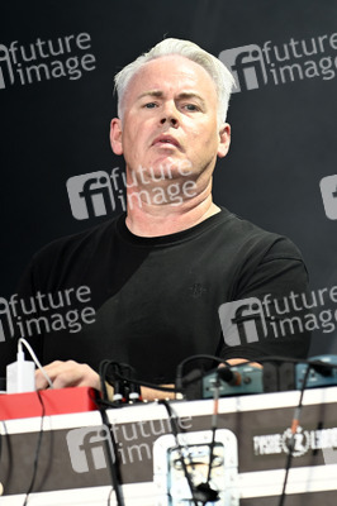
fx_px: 2532
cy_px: 253
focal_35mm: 180
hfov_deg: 7.6
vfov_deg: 11.4
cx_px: 168
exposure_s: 1/400
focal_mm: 180
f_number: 2.8
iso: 320
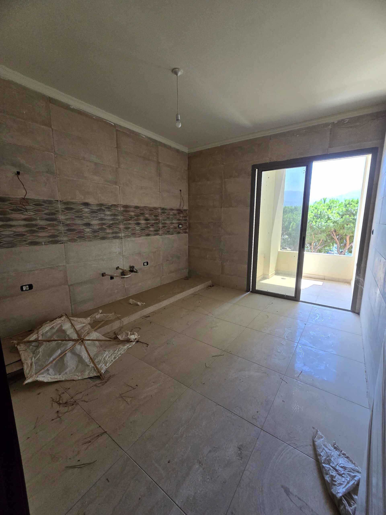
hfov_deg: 89.9
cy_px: 258
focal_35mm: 13
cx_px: 193
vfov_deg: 106.2
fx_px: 193
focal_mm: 2.2
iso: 200
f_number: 2.2
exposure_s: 1/359
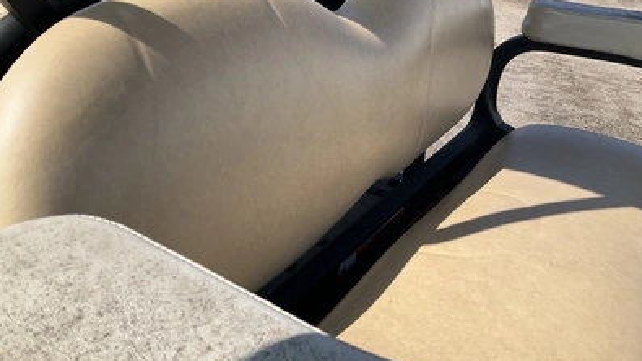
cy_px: 156
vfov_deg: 36.6
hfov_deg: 61.0
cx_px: 323
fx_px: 545
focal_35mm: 32
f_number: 1.8
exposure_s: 1/1490
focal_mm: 3
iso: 25
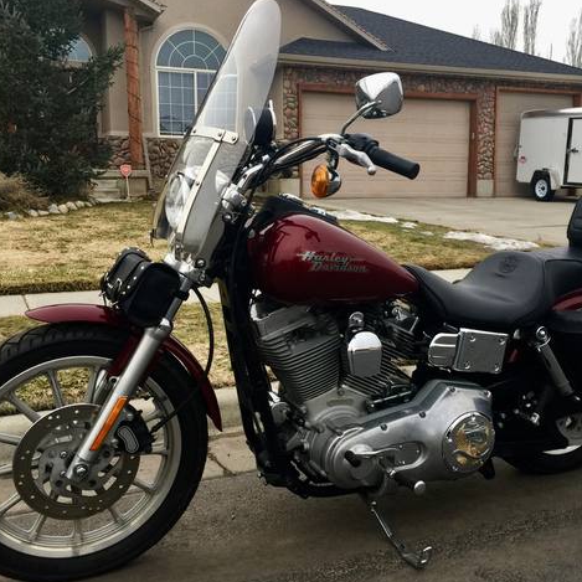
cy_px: 292
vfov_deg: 47.2
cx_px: 307
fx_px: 666
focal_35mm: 35
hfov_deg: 47.2
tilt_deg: -6.4
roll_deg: -2.1
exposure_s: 1/40
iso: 32
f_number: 2.2
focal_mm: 4.15
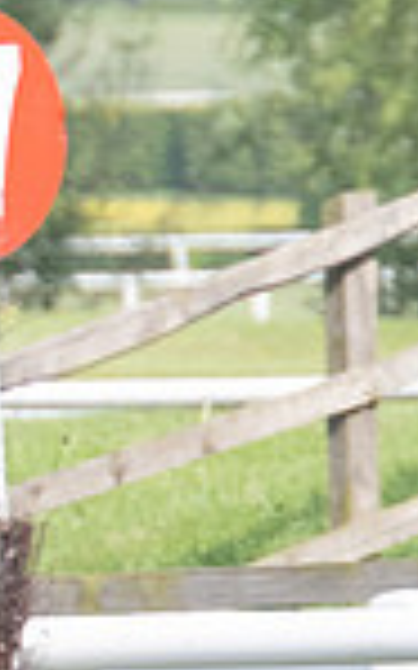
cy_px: 338
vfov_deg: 1.5
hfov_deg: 1.0
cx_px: -1051
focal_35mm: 1365
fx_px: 24904
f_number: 4
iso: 400
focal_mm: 125
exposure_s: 1/2000
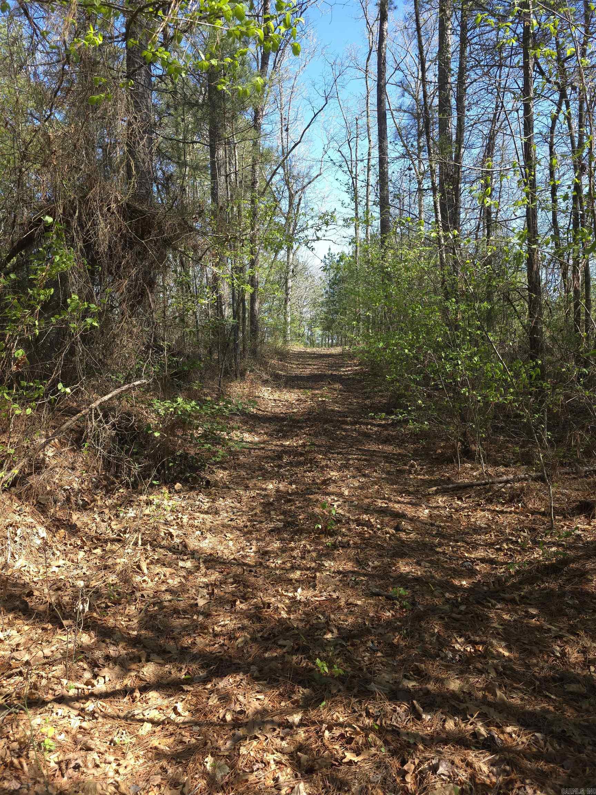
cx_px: 298
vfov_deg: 73.9
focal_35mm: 23
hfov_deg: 58.9
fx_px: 528
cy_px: 398
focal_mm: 6.3
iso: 12
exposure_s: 1/120
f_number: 1.7
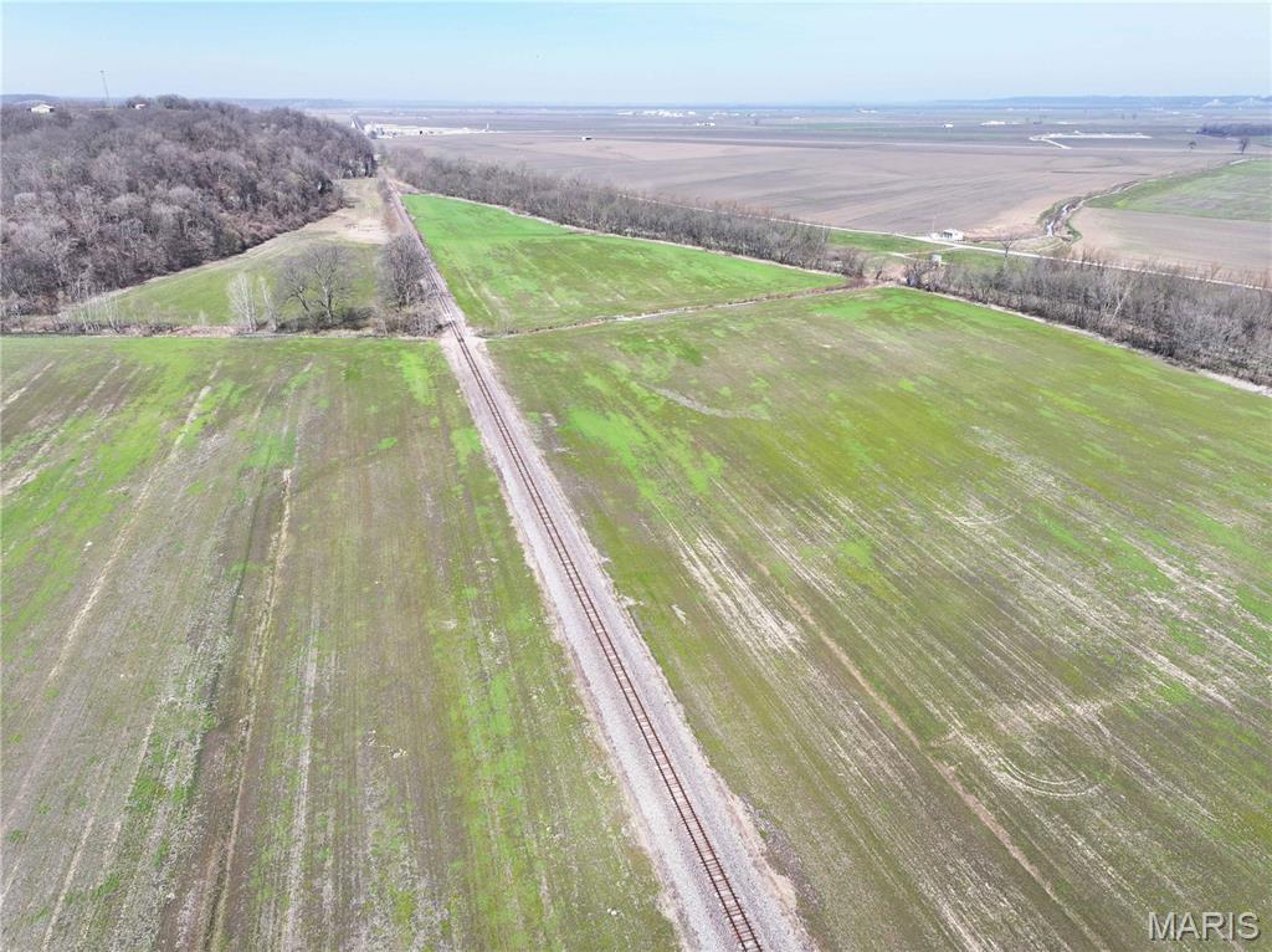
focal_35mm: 24
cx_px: 636
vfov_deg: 56.7
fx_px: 881
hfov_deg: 71.6
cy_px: 476
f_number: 2.8
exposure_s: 1/2000
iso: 100
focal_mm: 12.29
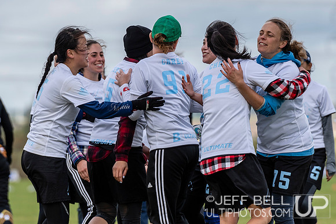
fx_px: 4073
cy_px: 61
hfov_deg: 4.7
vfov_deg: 3.2
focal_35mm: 436
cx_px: 168
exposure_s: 1/1250
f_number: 4
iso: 160
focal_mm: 200
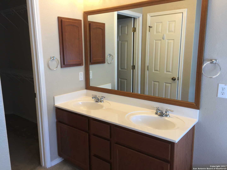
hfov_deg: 61.7
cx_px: 114
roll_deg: +0.3
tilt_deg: -11.6
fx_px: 190
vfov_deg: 48.2
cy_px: 85
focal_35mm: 29
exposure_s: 1/15
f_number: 2.2
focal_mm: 4.15
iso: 32
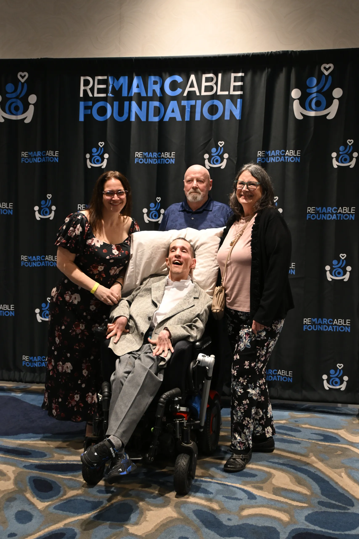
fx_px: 628
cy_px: 270
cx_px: 180
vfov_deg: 46.4
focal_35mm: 42
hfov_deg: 31.9
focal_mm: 28
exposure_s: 1/20
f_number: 4.5
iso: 720
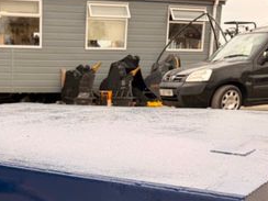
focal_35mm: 59
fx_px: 457
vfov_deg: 23.7
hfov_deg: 31.6
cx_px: 44
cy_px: 202
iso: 80
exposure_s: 1/470
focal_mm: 6.76
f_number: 1.78
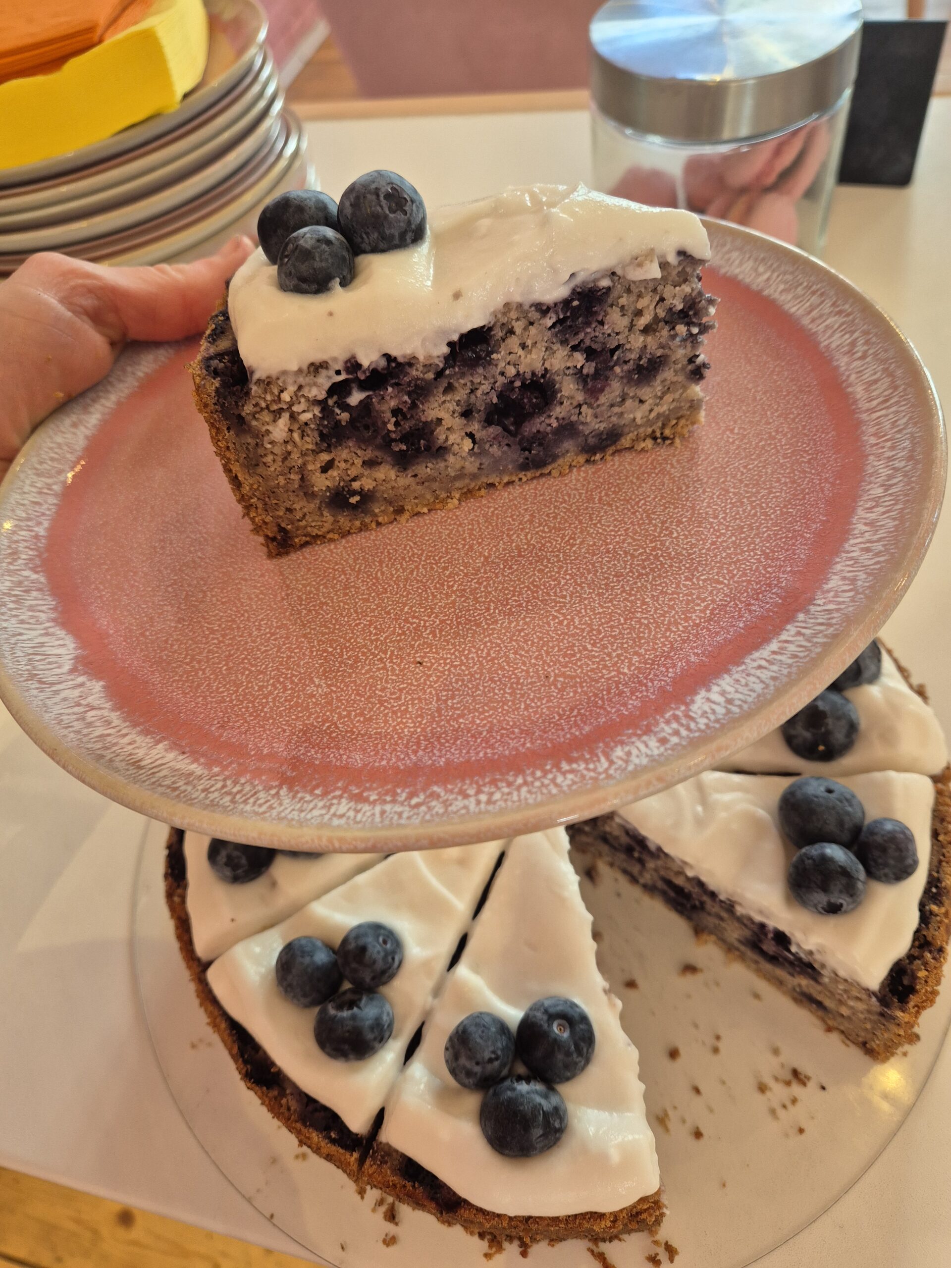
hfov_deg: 58.9
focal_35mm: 23
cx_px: 476
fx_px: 843
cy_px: 634
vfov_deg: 73.9
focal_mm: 5.4
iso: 200
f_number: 1.8
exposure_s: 1/100
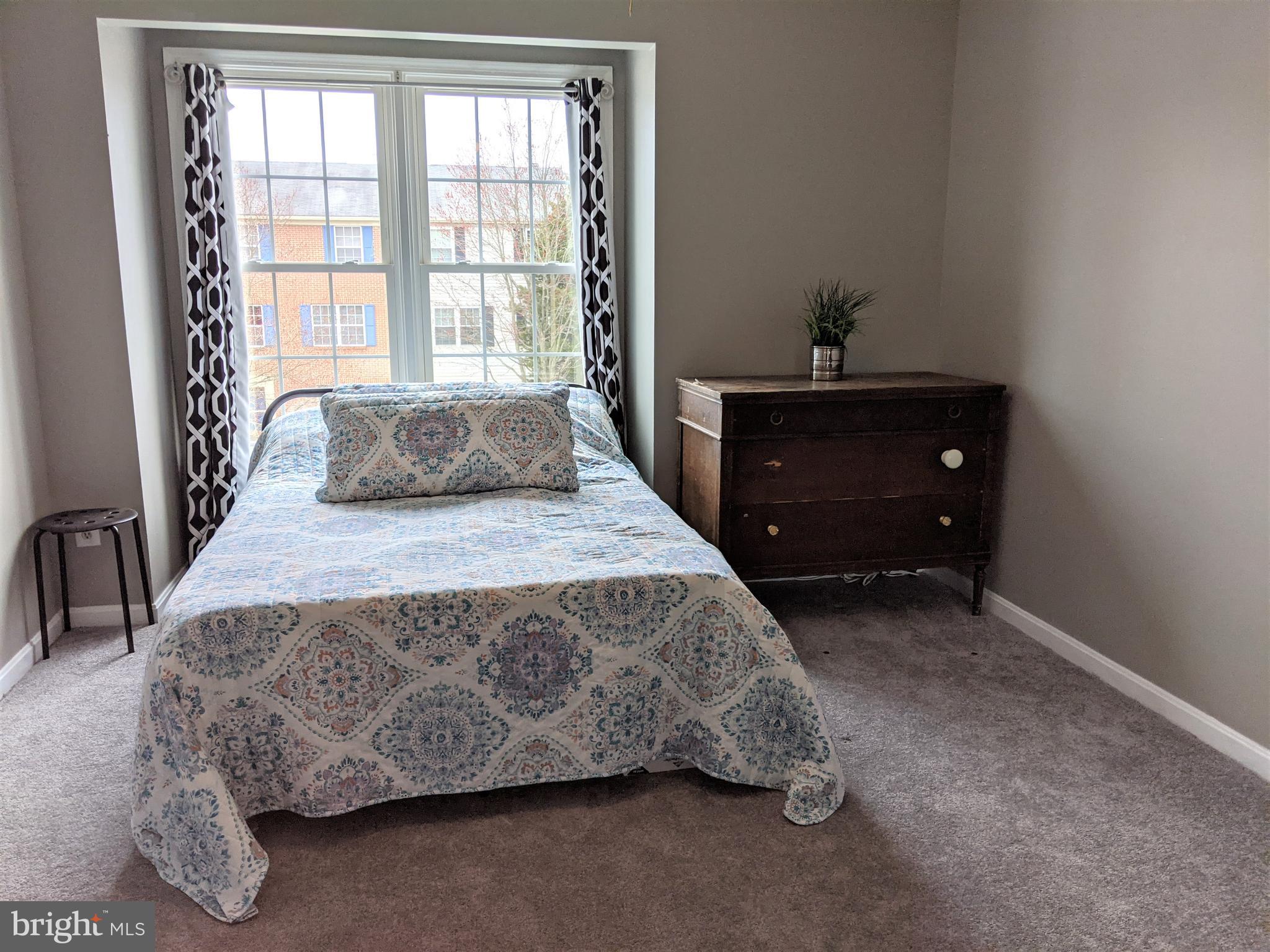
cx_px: 635
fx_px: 991
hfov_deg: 65.3
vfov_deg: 51.4
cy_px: 476
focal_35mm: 27
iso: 74
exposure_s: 1/133
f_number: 1.8
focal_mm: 4.44
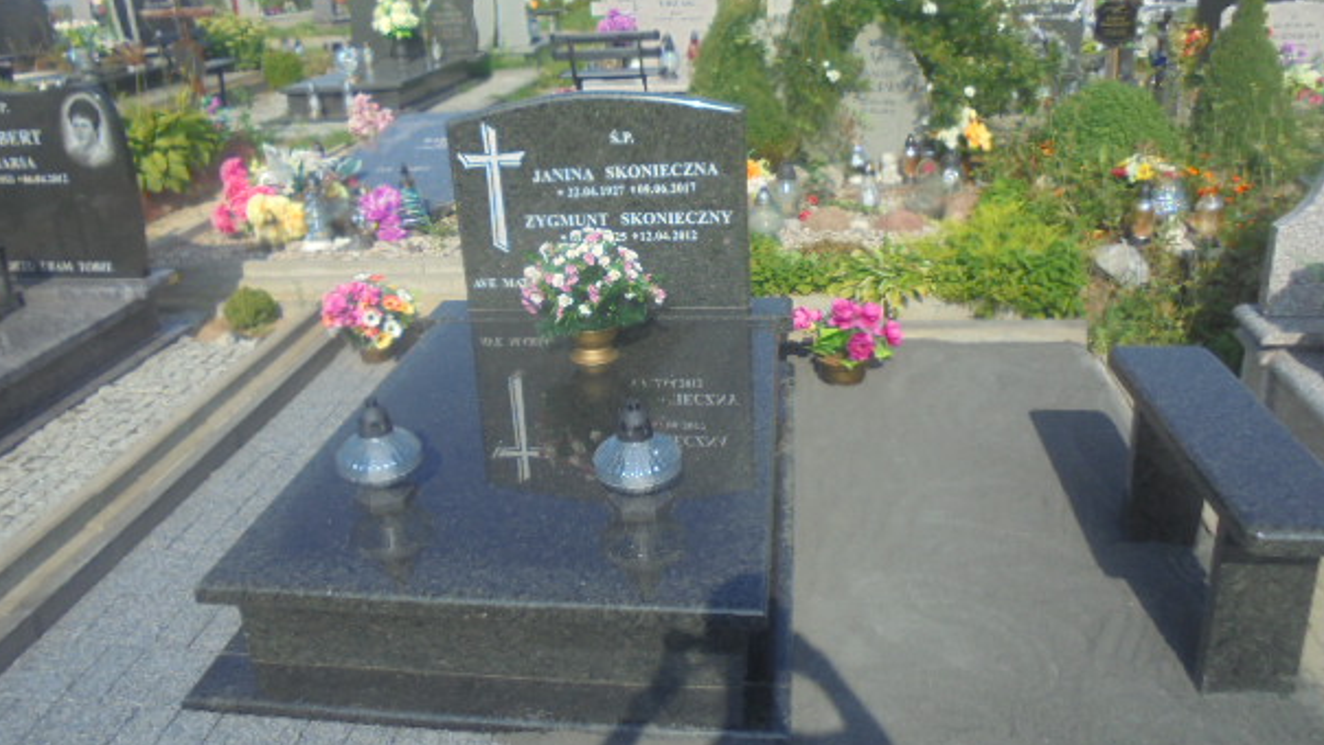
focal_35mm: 30
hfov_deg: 64.2
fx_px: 1053
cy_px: 285
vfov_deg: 38.7
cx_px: 625
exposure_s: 1/100
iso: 100
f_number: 11.5
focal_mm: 4.6
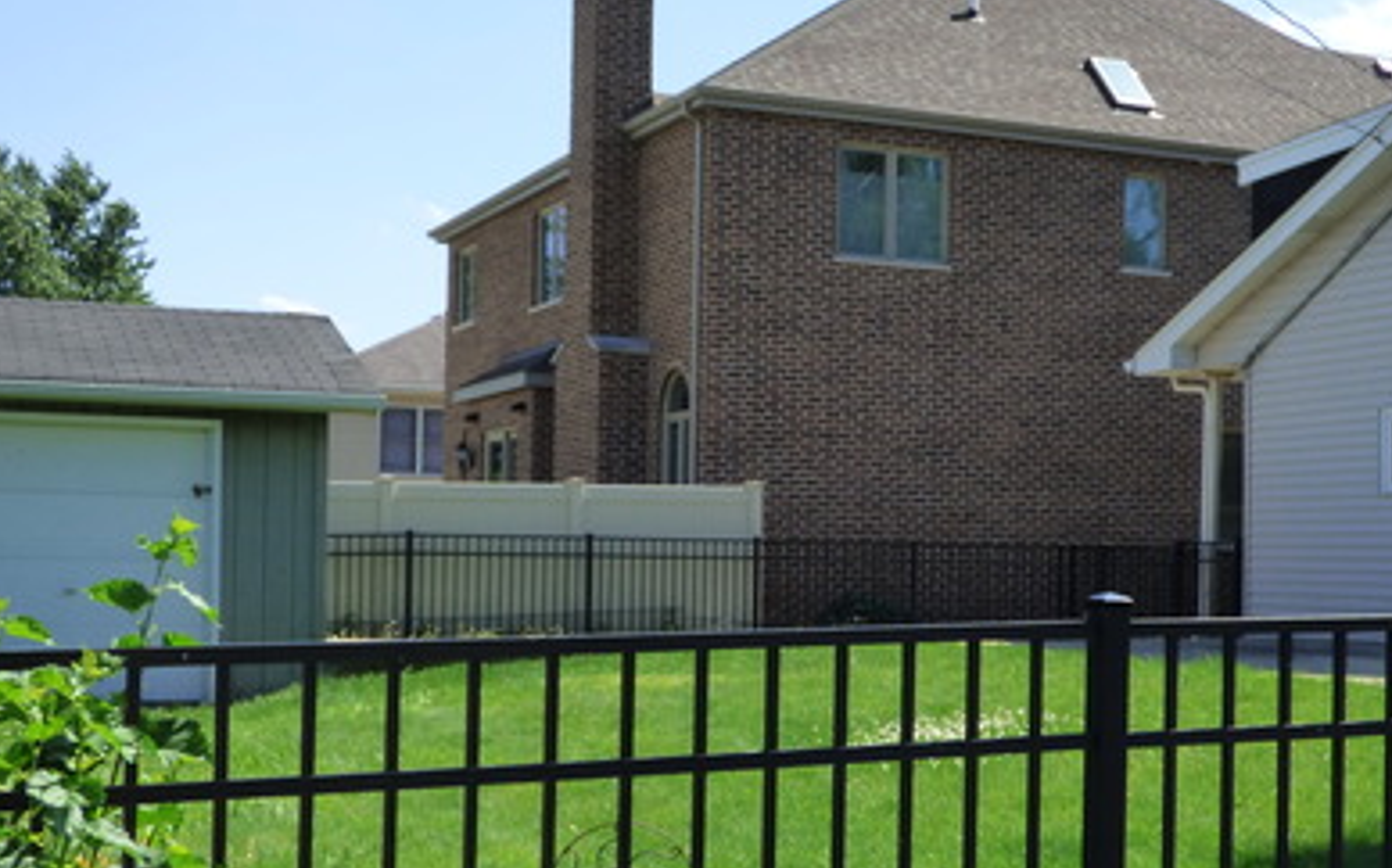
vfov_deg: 23.1
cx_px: 861
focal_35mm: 56
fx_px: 2123
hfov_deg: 36.1
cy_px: 534
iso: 160
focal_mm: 5.78
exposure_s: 1/800
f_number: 3.4
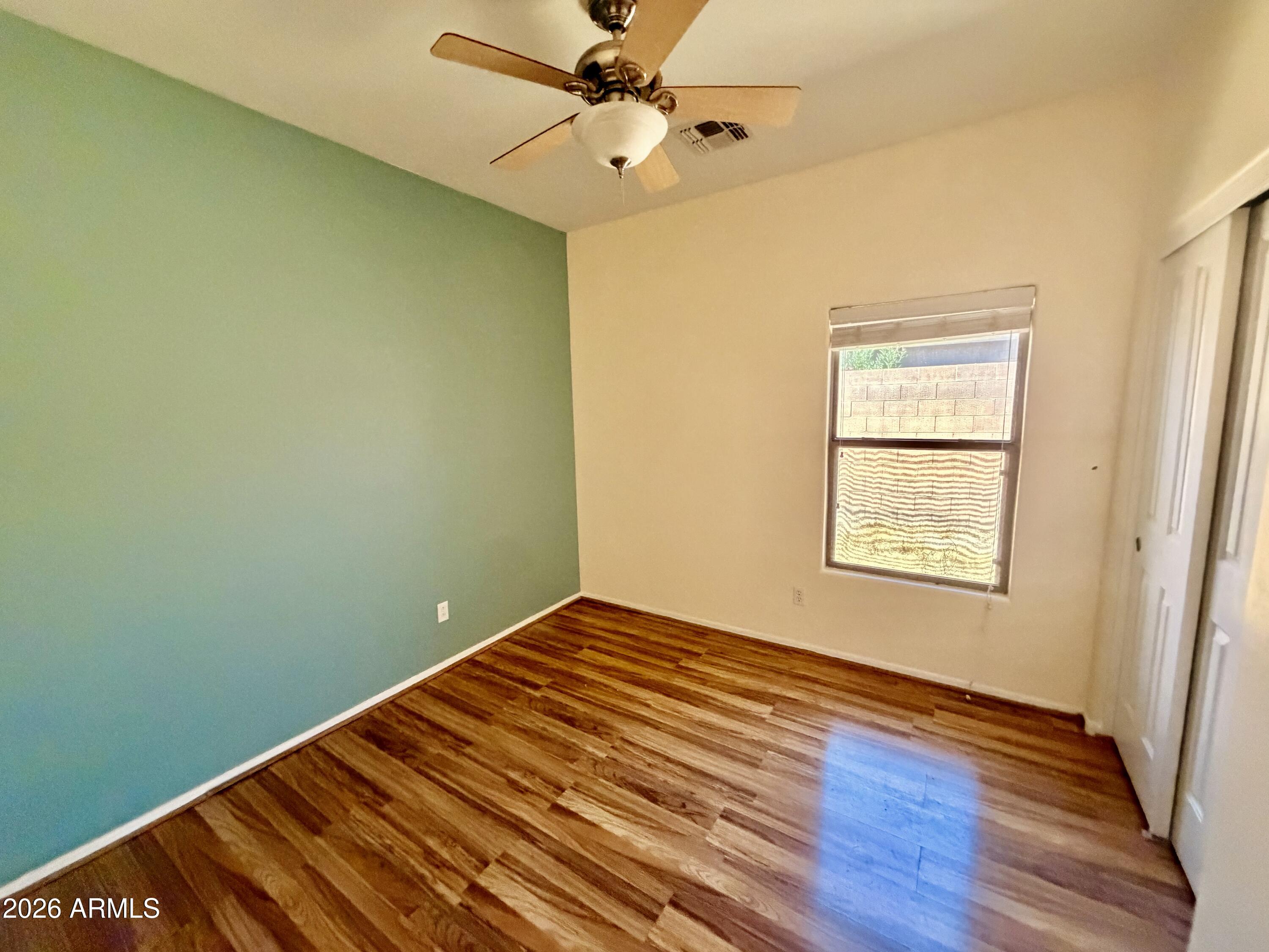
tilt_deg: -8.4
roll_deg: +1.3
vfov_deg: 85.7
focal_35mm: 14
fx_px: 513
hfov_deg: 102.1
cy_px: 476
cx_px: 634
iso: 800
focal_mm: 2.22
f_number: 2.2
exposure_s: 1/60
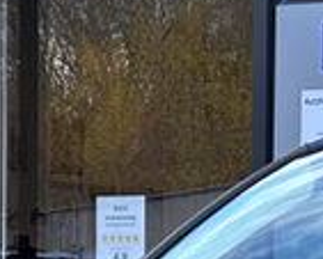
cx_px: 509
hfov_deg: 4.5
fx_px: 4075
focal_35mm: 426
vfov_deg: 3.6
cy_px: 543
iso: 32
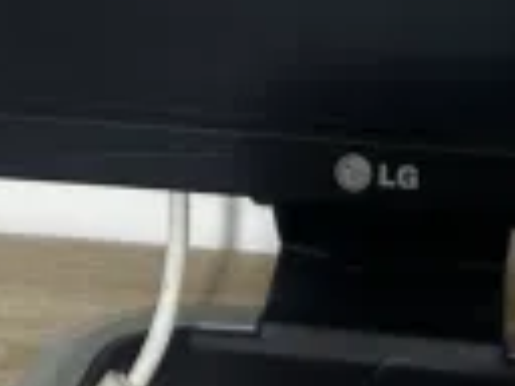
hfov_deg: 16.4
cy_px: -290
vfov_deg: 11.5
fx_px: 1785
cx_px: 330
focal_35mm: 120
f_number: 1.78
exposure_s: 1/60
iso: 320
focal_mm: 6.86
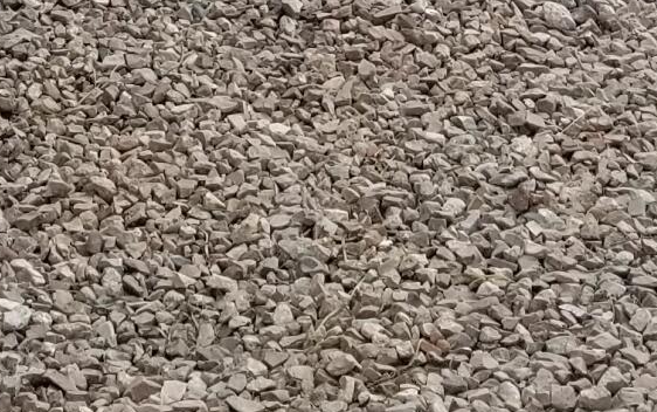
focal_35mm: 147
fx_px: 2634
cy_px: -787
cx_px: 15
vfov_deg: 7.8
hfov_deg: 14.0
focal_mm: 4.3
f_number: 1.7
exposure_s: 1/482
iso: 50
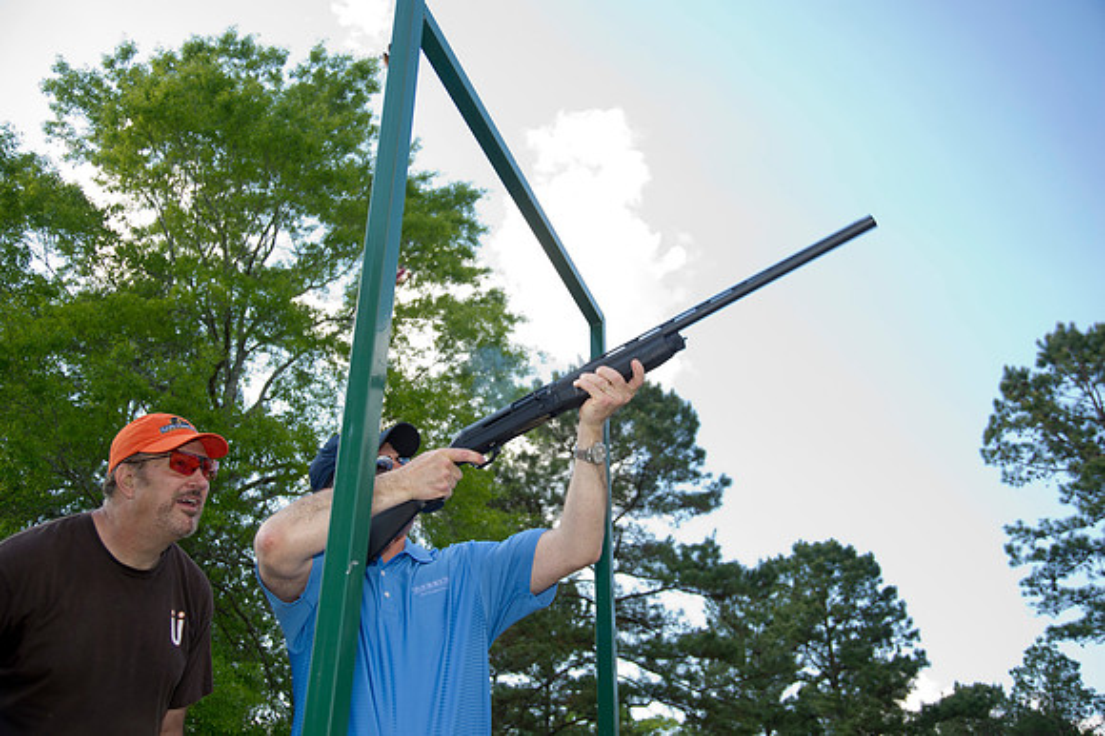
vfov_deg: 38.8
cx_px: 552
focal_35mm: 34
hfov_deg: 55.8
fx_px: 1043
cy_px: 368
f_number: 5
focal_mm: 34
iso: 100
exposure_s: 1/125
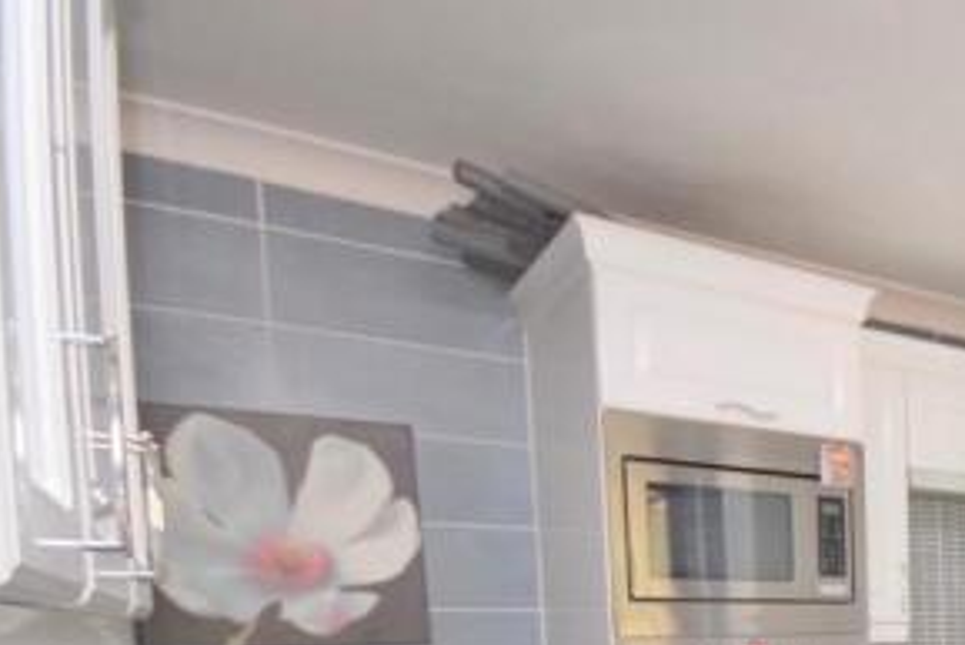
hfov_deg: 42.4
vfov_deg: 34.0
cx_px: 1087
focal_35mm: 34
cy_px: 700
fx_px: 912
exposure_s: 1/80
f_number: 4.5
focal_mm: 10
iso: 800
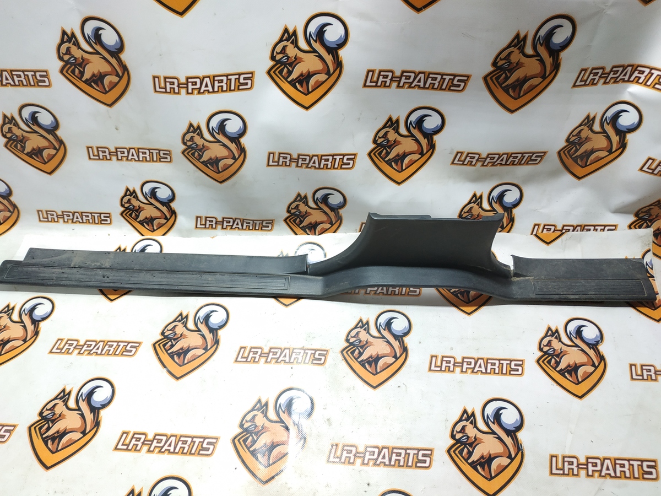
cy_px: 248
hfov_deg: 71.6
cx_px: 330
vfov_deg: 56.8
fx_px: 458
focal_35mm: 24
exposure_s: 1/50
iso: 125
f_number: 1.9
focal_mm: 3.94
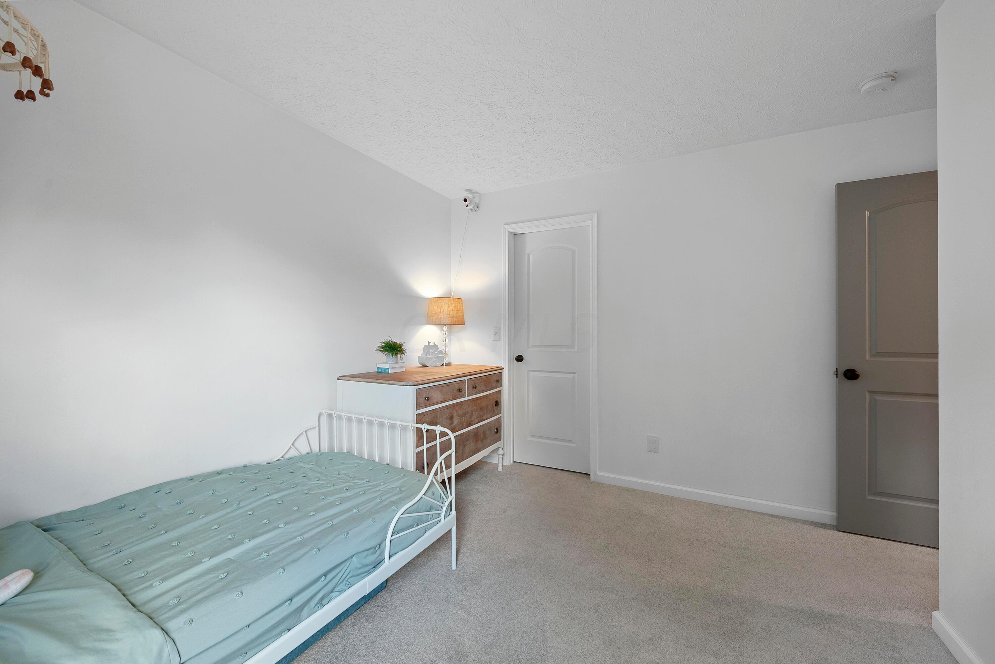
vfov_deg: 85.5
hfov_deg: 108.3
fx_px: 359
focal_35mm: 13
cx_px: 498
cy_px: 332
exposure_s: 1/3
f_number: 9
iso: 640
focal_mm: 13
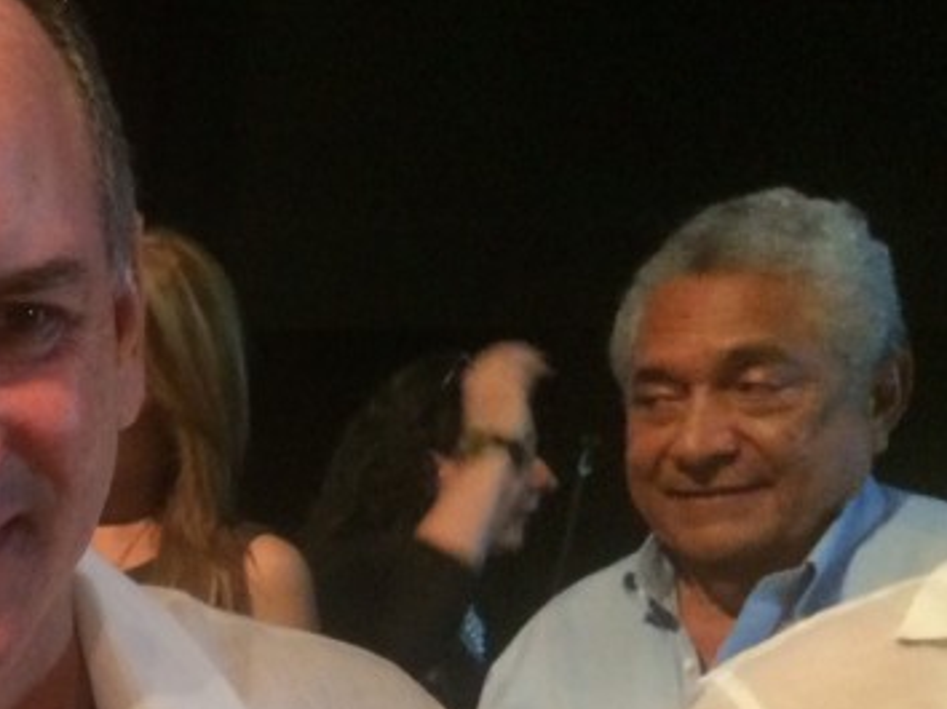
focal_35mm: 84
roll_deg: -1.3
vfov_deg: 16.8
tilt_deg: -8.8
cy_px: 851
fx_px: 2296
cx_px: -396
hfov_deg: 20.5
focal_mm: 4.15
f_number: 2.2
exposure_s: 1/24
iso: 320
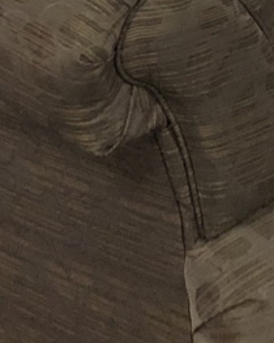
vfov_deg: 8.6
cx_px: 406
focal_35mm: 214
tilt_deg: -14.9
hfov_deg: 7.1
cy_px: -325
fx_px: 2172
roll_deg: -0.5
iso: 32
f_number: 1.8
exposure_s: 1/30
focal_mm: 3.99
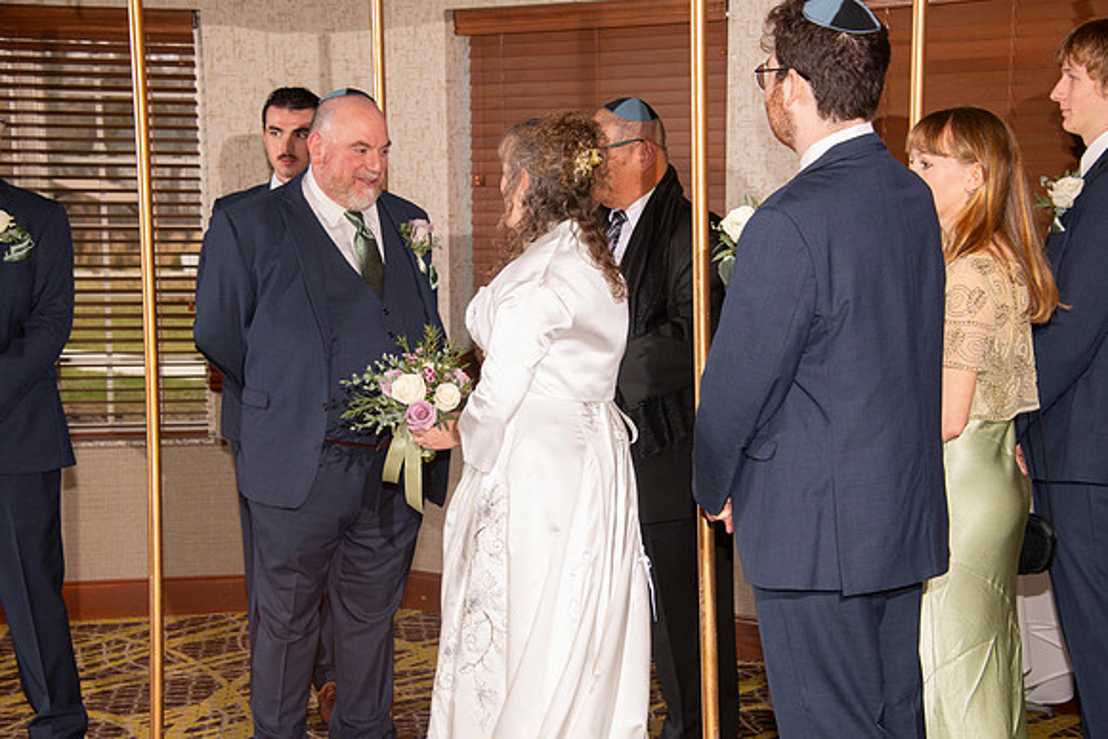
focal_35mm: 82
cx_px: 554
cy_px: 370
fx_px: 2524
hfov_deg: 24.8
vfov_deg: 16.7
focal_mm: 82
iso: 1000
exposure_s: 1/160
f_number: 8
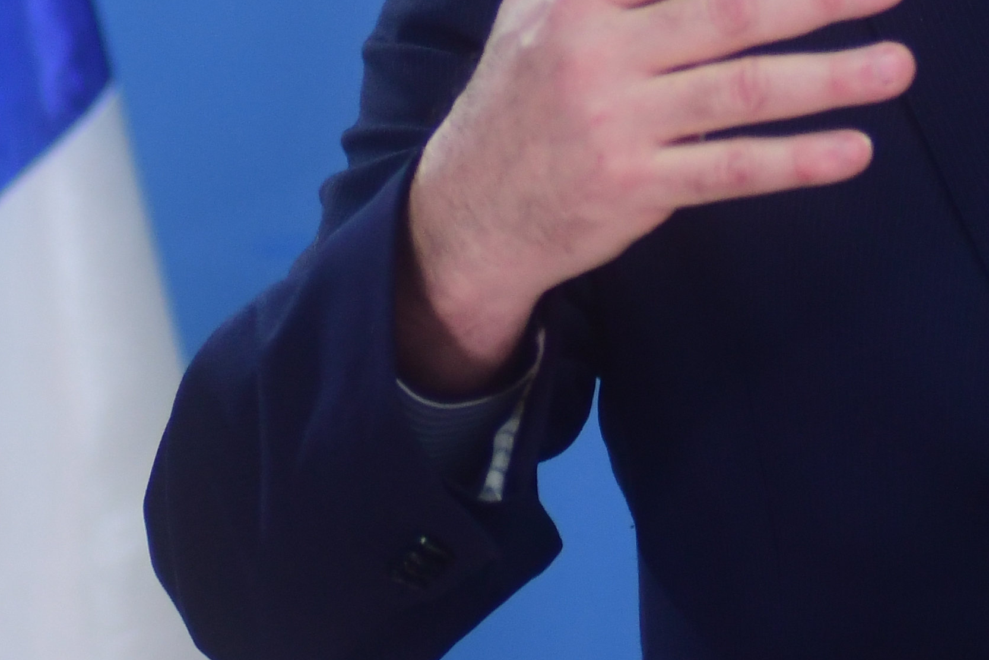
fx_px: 11017
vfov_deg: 3.4
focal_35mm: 401
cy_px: -327
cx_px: 1187
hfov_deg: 5.1
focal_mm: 80
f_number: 2.8
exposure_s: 1/250
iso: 800
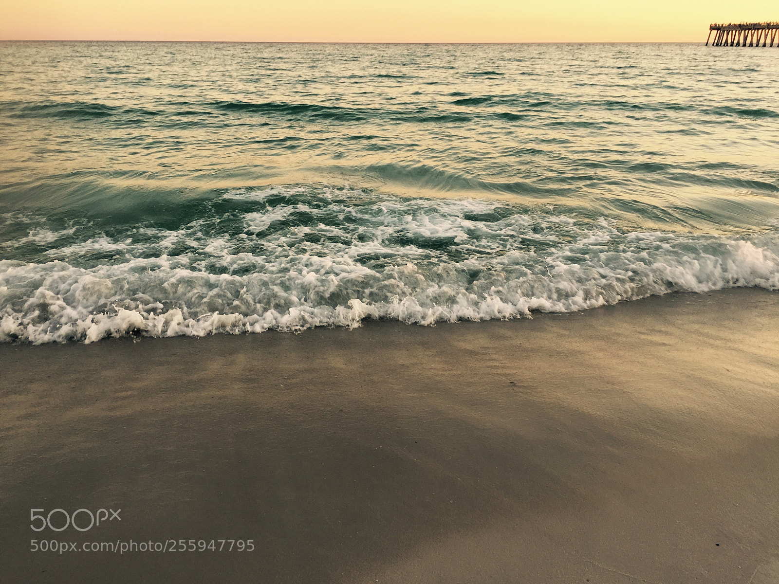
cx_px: 390
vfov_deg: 48.2
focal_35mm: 29
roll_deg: +0.1
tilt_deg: -20.5
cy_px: 292
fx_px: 653
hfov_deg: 61.7
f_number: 2.2
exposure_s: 1/120
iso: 32
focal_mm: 4.15
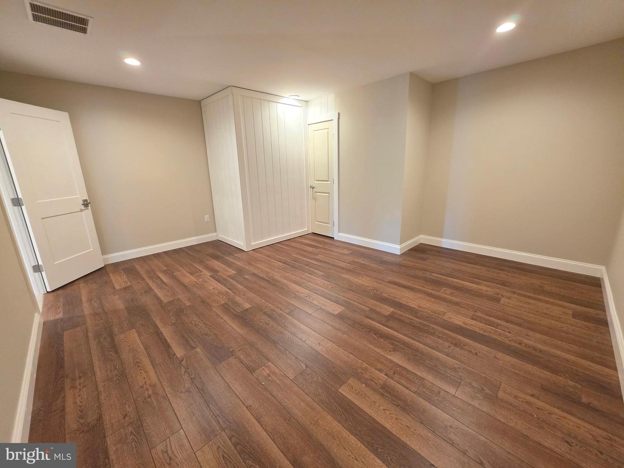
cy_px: 234
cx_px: 312
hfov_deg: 106.2
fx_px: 234
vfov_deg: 89.9
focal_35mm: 13
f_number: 1.9
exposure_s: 1/60
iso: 200
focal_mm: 2.2
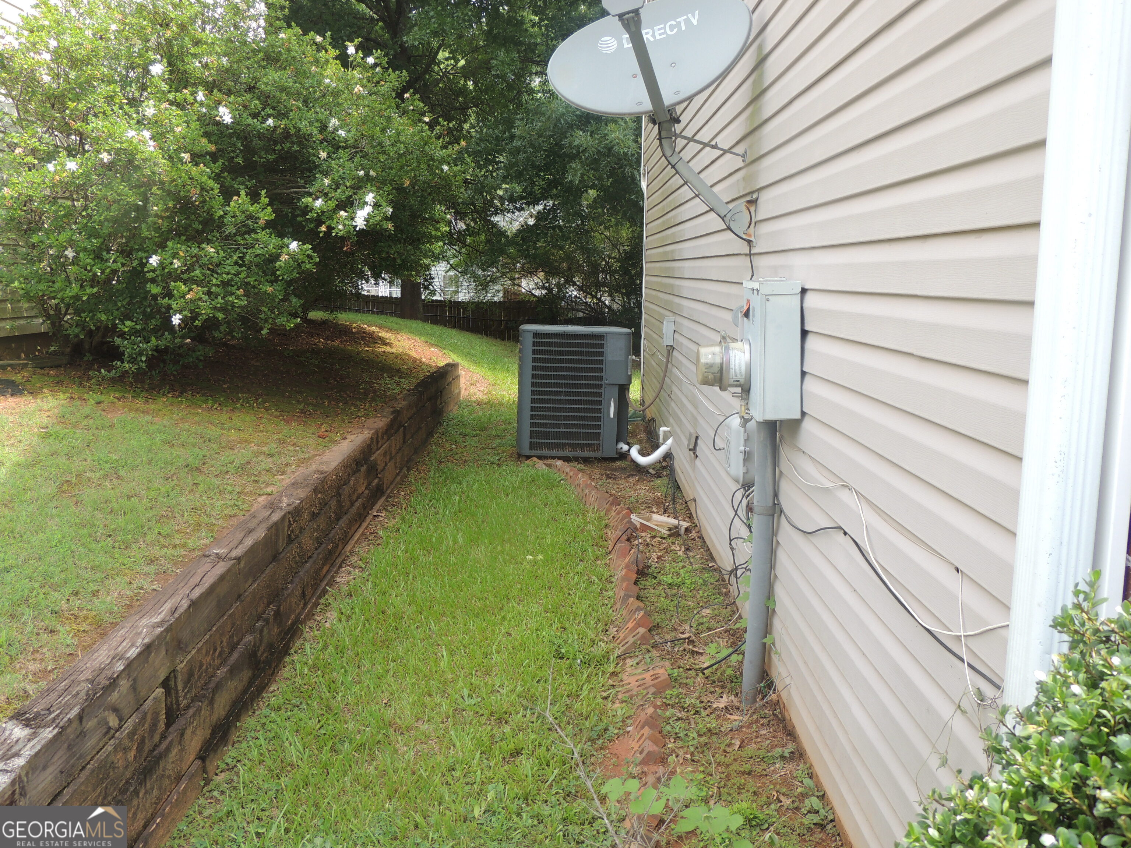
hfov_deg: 55.4
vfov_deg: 42.9
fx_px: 1078
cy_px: 424
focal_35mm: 33
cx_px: 566
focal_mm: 5.8
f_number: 3.2
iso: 100
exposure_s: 1/250
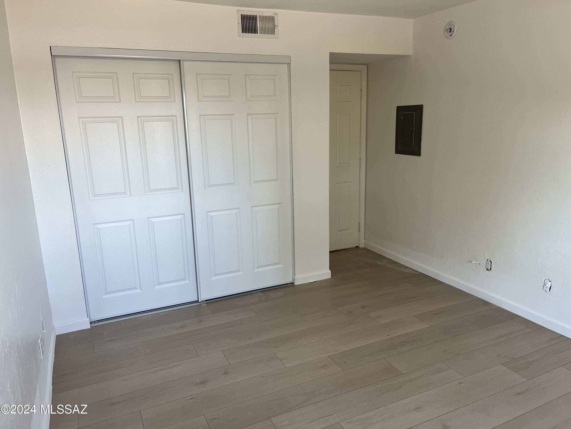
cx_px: 286
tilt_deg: -13.5
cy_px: 214
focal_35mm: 26
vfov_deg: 53.1
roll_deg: +1.5
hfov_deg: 67.3
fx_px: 429
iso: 125
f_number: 1.6
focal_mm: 5.1
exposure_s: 1/120
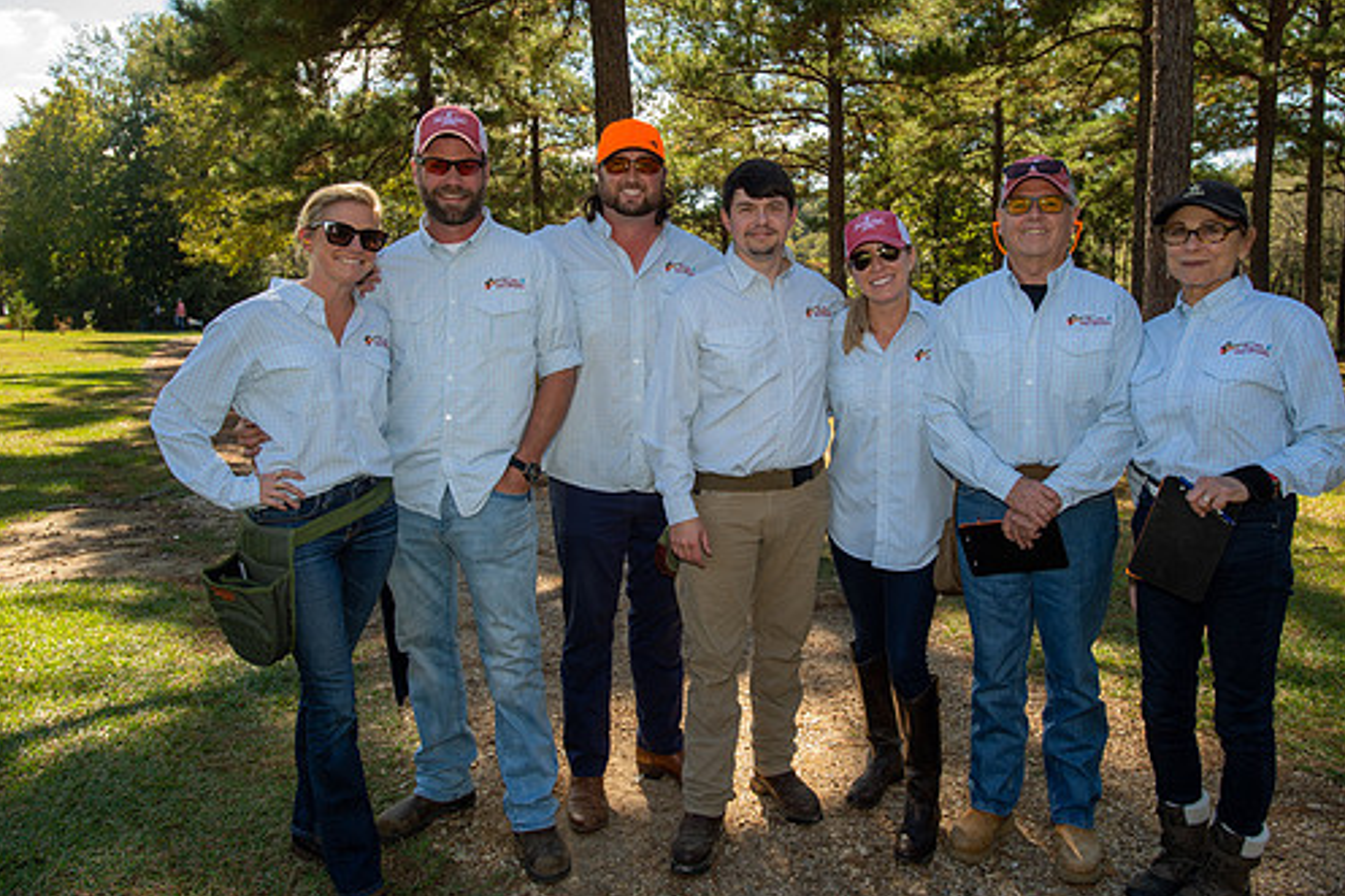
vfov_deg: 46.3
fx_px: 1046
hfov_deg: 65.5
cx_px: 704
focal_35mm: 28
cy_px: 390
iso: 125
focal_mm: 24
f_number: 6.3
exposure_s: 1/100
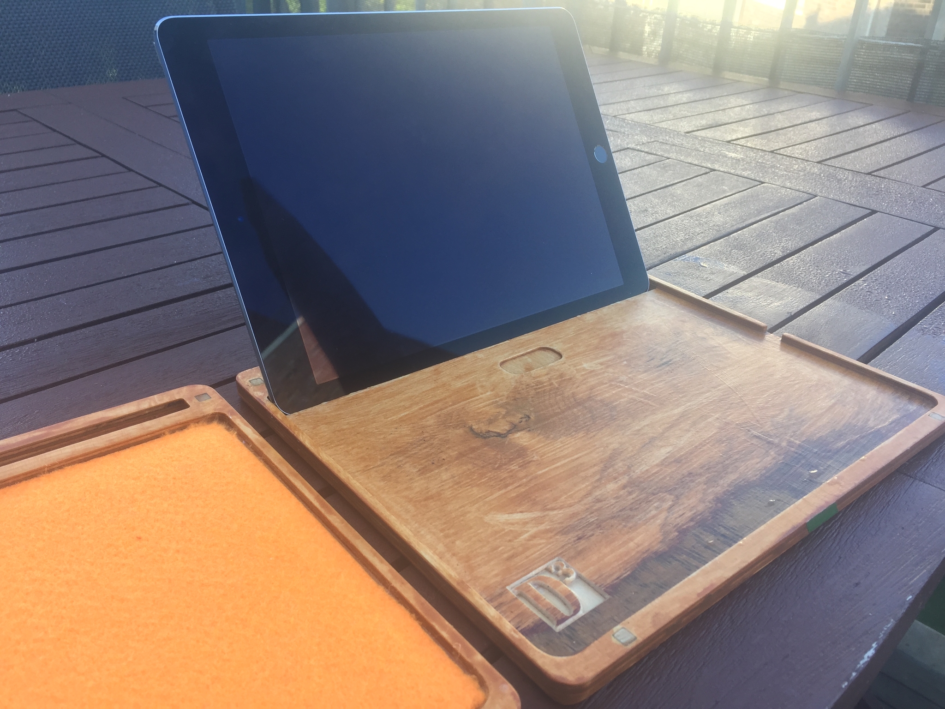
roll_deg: -2.7
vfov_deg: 48.2
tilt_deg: -28.0
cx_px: 472
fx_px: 792
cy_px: 354
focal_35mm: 29
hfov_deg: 61.7
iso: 32
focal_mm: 4.15
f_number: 2.2
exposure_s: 1/100
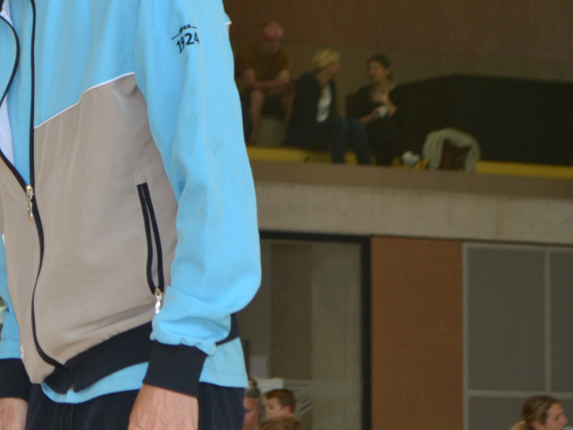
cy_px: 187
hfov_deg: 10.5
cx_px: -81
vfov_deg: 8.0
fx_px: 3080
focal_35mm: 186
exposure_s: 1/125
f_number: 5.6
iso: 360
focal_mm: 48
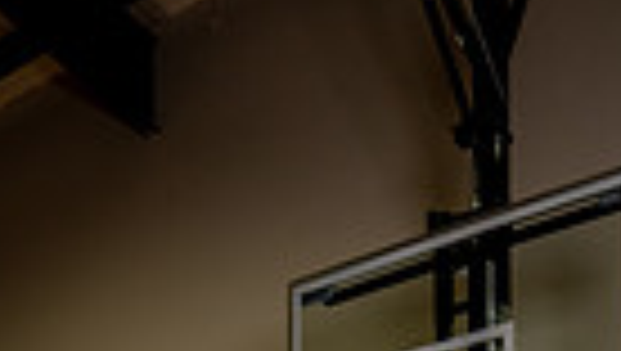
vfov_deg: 11.0
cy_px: 976
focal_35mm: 82
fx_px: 1352
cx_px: 482
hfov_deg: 25.5
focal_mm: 24
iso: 640
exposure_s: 1/200
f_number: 7.1
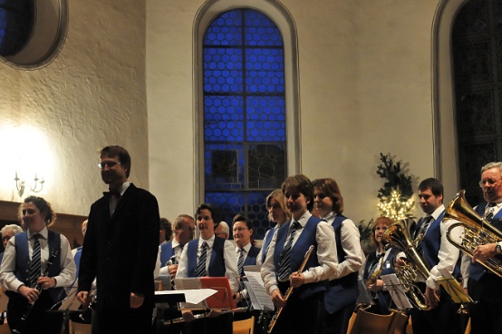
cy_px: 163
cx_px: 276
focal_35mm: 76
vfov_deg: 17.9
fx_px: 1056
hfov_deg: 26.7
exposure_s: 1/80
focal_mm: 31
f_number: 2.8
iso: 1600
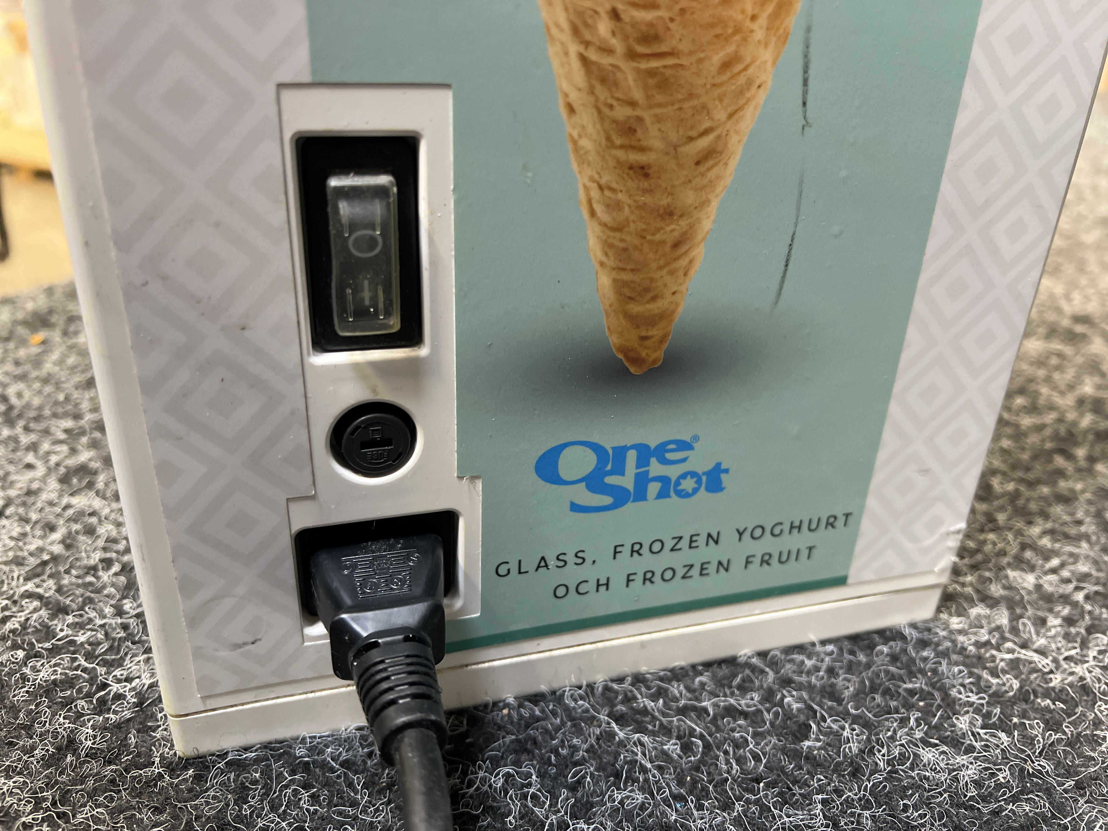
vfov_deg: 53.1
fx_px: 832
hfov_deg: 67.3
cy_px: 416
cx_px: 554
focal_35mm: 26
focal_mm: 5.7
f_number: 1.5
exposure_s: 1/60
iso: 320
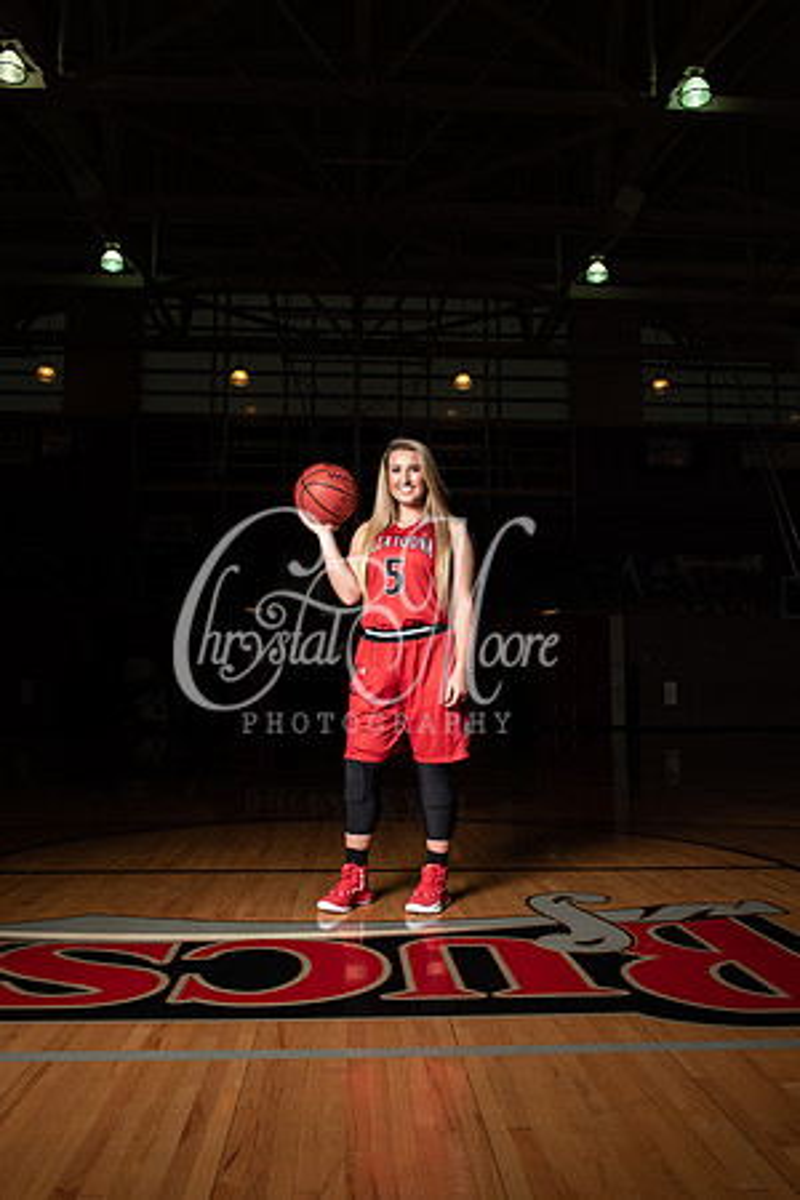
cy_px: 600
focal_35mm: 28
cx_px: 400
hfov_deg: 46.4
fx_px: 933
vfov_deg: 65.5
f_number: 14
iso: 320
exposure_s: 1/200
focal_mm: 28
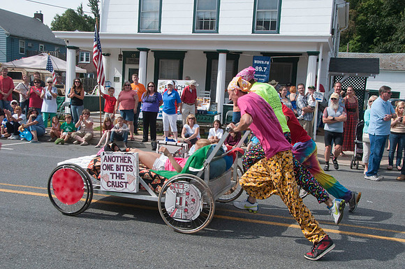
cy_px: 134
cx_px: 202
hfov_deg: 49.6
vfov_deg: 34.1
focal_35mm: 39
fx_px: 438
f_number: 9
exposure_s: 1/1600
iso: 800
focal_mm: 26
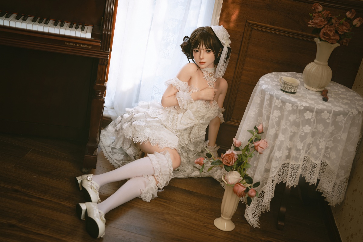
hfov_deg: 39.6
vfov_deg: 27.0
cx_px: 182
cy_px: 121
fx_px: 504
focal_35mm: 50
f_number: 2.2
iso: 100
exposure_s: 1/100
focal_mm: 50
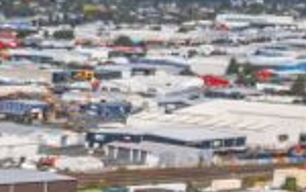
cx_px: -667
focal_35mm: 179
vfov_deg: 7.1
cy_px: 398
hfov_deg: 9.0
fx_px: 1494
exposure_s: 1/800
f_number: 2.8
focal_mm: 8.38
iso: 110
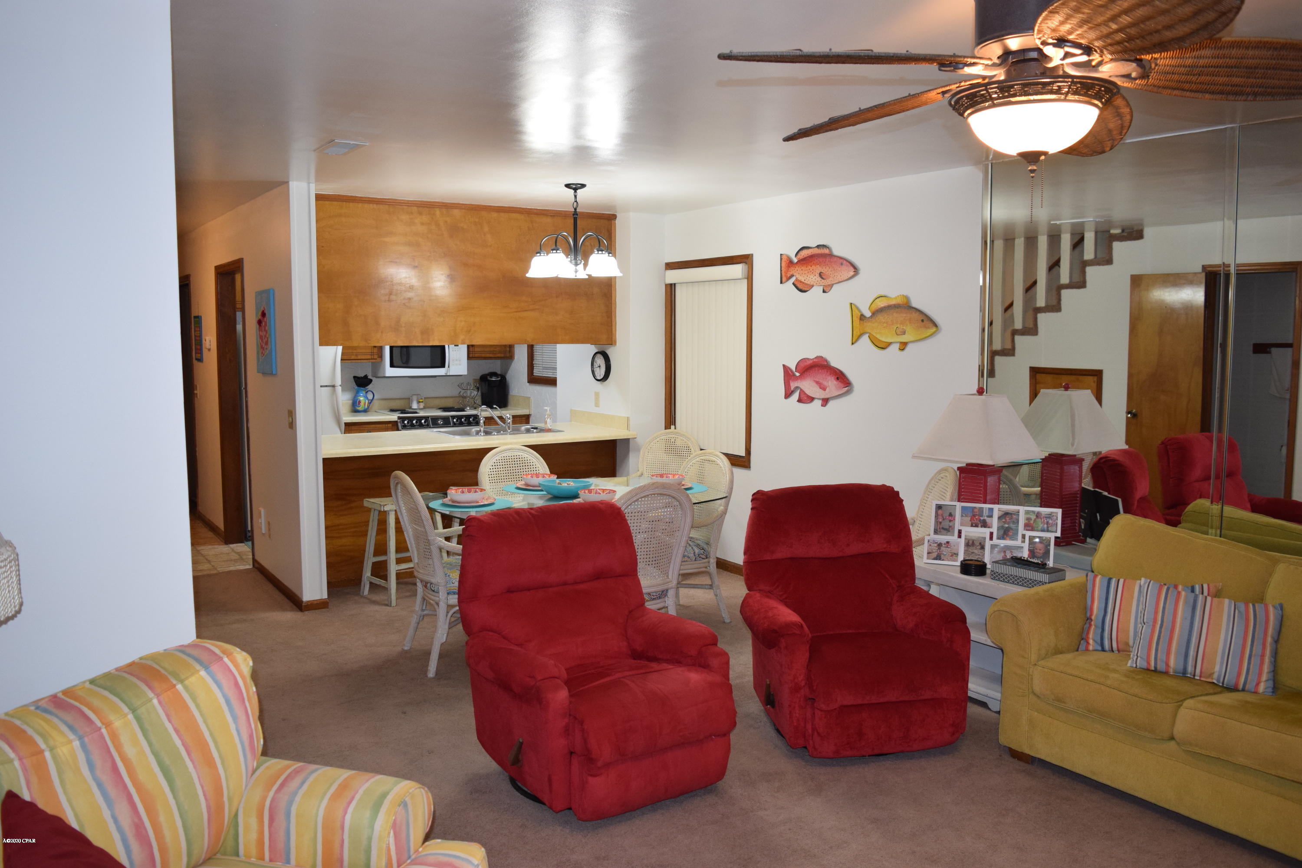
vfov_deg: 47.9
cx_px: 651
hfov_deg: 67.4
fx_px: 976
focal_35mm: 27
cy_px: 434
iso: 800
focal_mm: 18
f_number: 4.5
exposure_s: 1/80
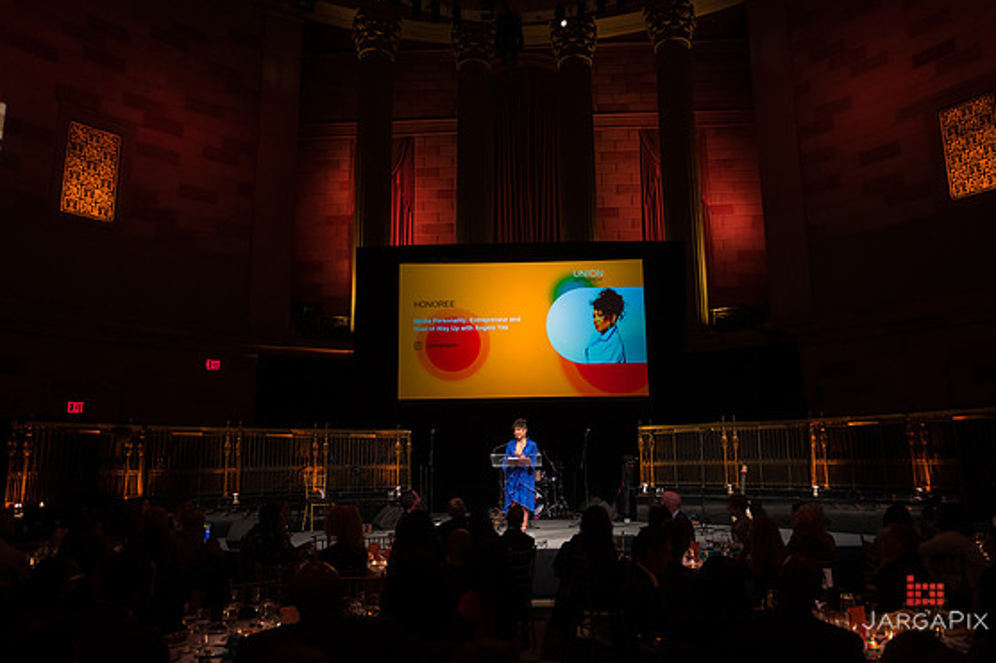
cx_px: 515
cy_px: 323
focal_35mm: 25
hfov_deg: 71.5
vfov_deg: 51.3
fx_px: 691
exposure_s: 1/250
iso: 3200
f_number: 4
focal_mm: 24
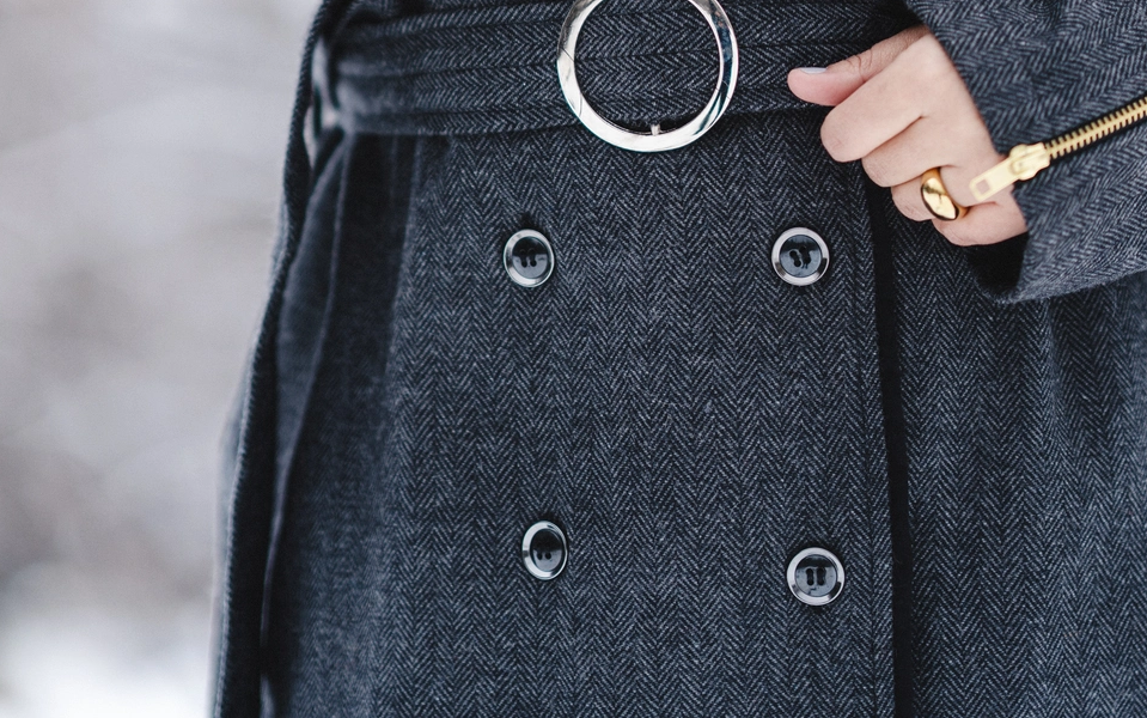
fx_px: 4659
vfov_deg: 8.7
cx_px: 574
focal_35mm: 149
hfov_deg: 14.0
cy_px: -262
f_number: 1.4
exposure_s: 1/1250
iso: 50
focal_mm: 85
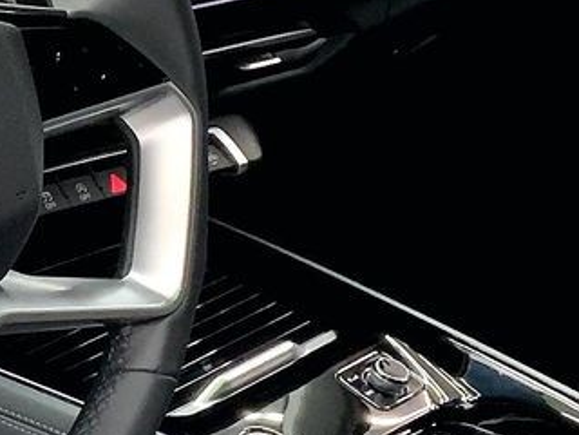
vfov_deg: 10.2
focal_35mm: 145
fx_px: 2425
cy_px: 199
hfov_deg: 13.2
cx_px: -157
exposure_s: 1/60
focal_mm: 3
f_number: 1.8
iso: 200
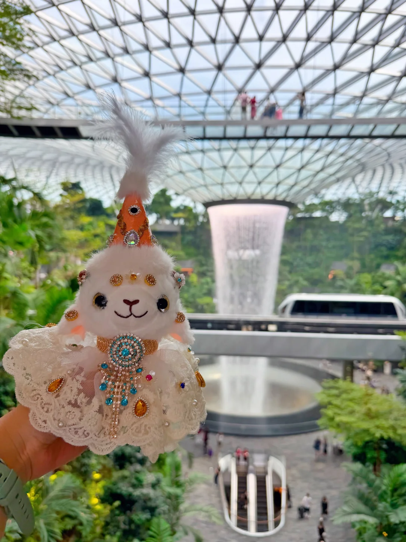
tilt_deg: -2.2
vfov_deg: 71.6
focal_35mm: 24
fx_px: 375
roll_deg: -0.9
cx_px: 203
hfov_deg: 56.8
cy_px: 271
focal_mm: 6.76
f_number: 1.78
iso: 80
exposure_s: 1/1005
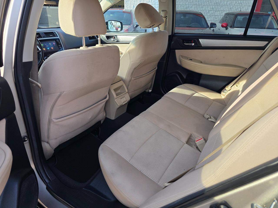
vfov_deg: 58.9
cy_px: 104
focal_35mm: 23
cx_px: 139
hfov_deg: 73.9
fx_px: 185
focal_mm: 6.3
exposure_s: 1/180
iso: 32
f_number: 1.7
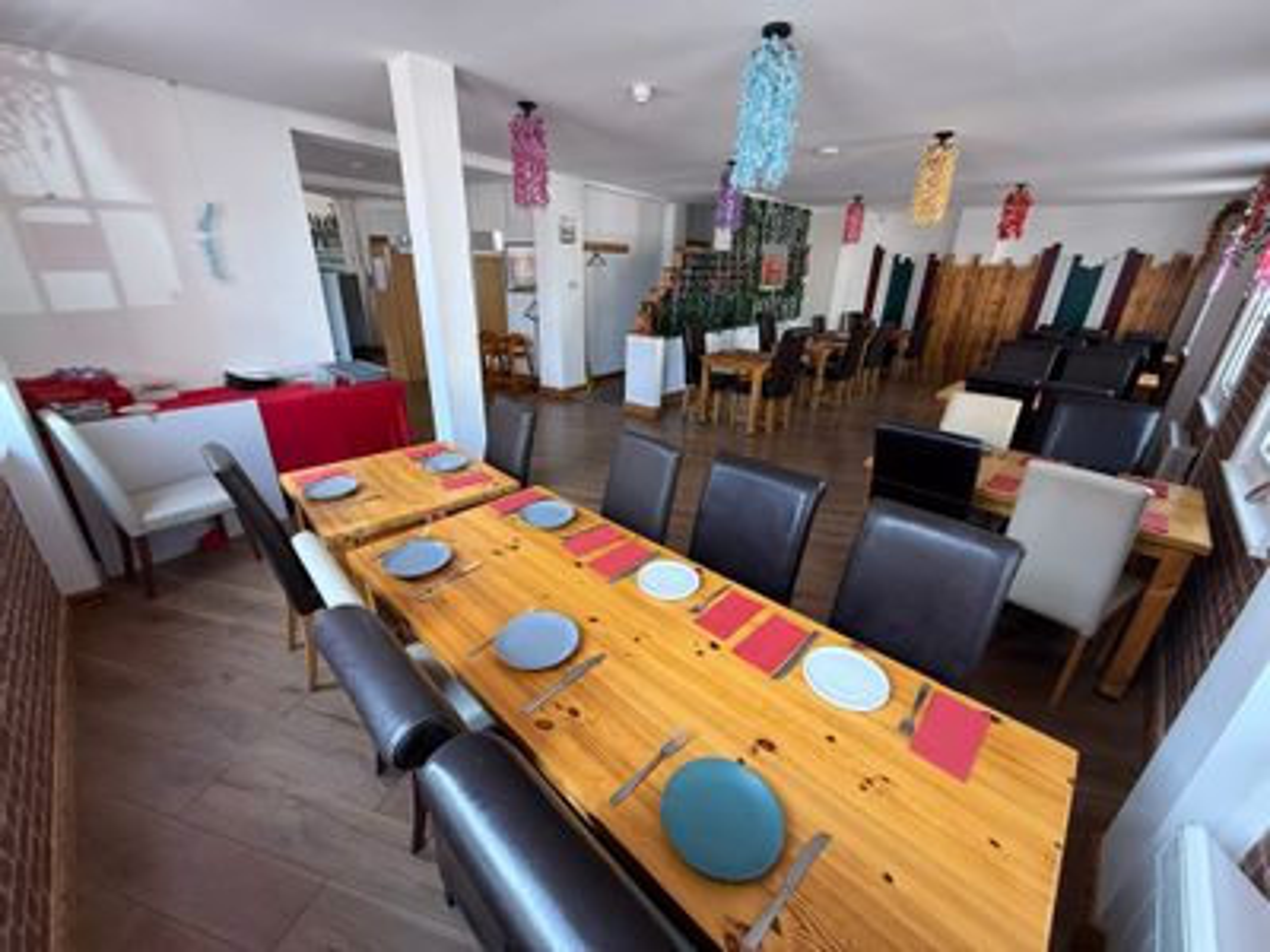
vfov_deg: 85.7
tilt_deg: -21.5
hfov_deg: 102.1
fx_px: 514
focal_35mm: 14
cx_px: 635
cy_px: 476
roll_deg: -1.4
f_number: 2.2
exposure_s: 1/99
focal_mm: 2.22
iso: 200
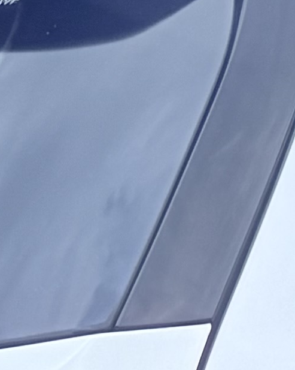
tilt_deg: -10.7
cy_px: 829
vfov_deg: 8.3
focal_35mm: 217
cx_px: 467
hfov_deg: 7.0
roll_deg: +1.5
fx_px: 2370
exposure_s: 1/1018
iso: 80
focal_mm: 6.76
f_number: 1.78
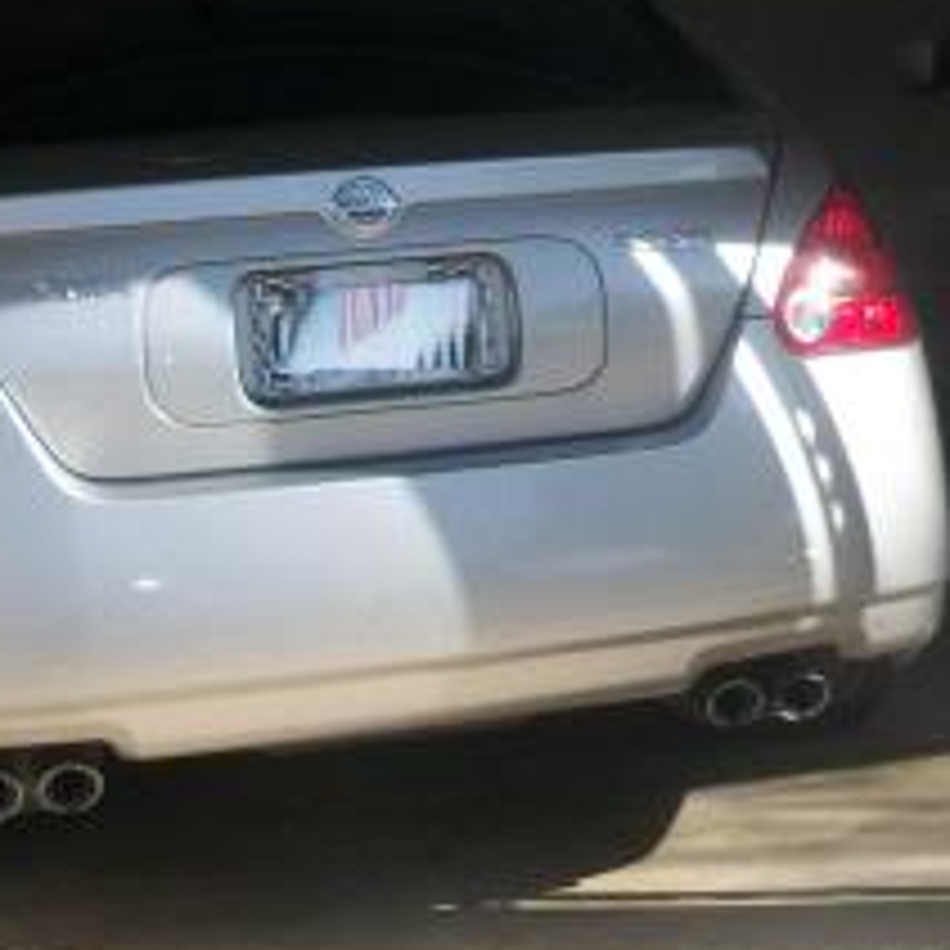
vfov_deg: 16.2
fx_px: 3322
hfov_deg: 15.4
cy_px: 270
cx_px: 1256
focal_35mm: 107
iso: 80
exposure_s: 1/125
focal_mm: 5.7
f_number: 8.8
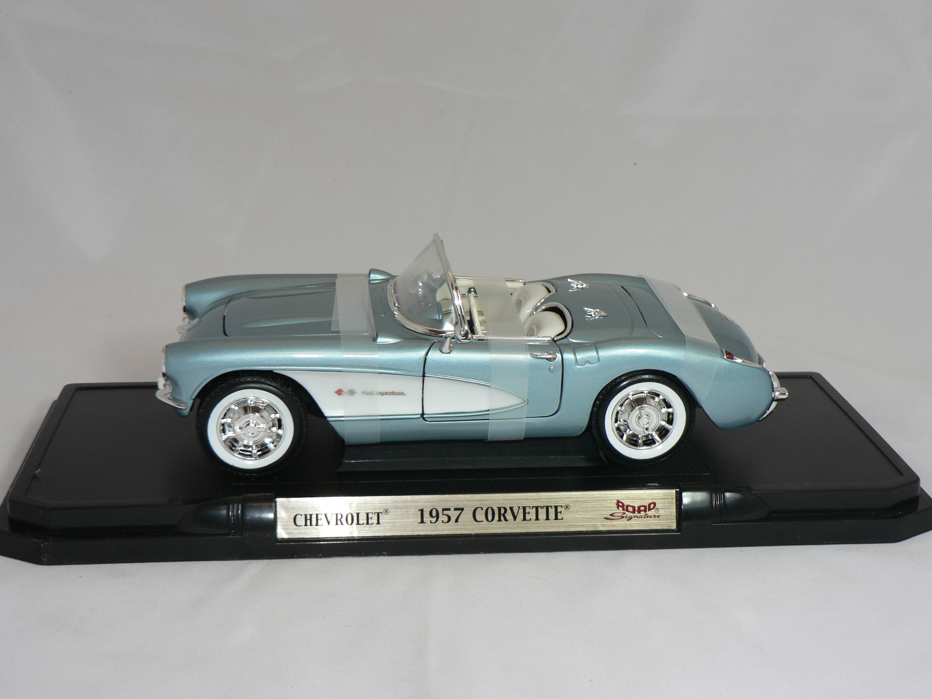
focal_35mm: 54
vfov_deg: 27.0
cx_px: 466
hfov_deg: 35.5
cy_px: 350
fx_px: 1454
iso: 80
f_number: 2.8
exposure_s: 1/60
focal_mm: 8.9
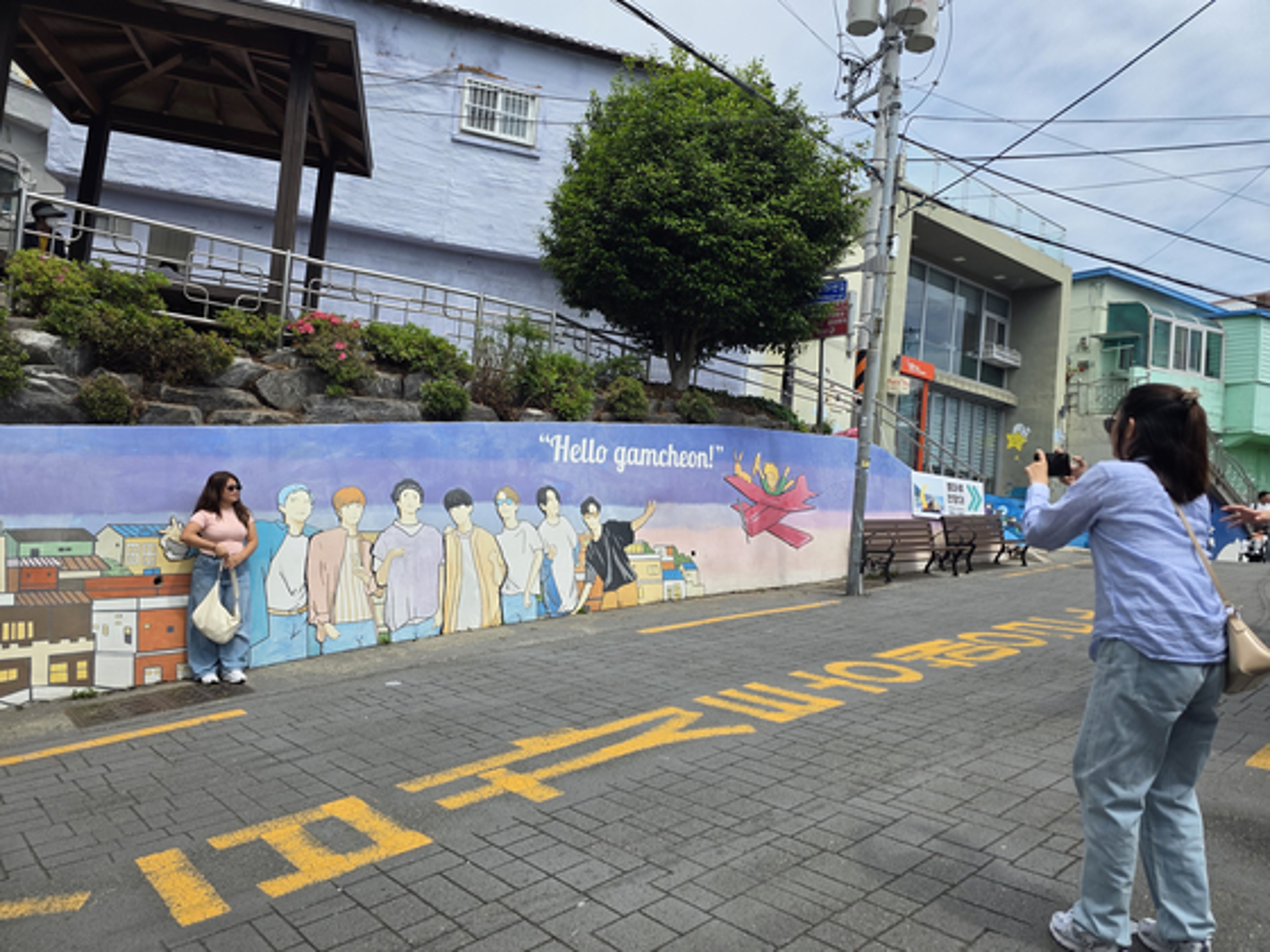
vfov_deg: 58.9
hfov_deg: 73.9
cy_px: 476
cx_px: 635
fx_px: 844
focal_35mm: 23
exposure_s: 1/6355
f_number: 1.7
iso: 80
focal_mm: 6.3
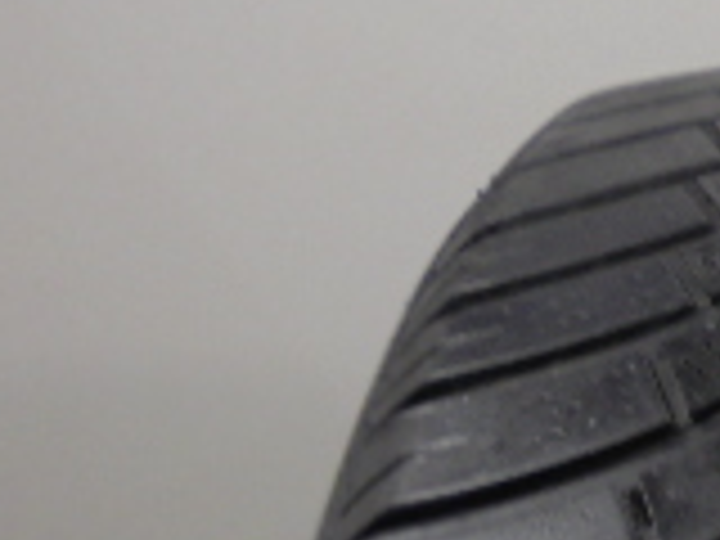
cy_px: 266
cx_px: 855
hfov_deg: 18.0
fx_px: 2163
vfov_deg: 14.2
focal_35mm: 104
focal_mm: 4.6
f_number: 3.5
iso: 100
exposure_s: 1/30
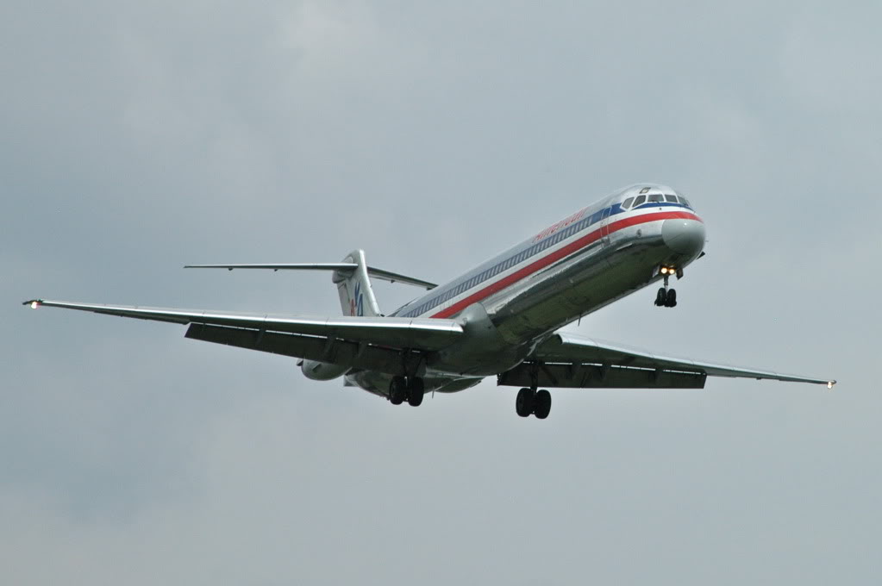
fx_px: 4406
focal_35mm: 180
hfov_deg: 11.4
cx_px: 441
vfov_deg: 7.6
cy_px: 293
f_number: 10
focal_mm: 120
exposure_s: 1/1500
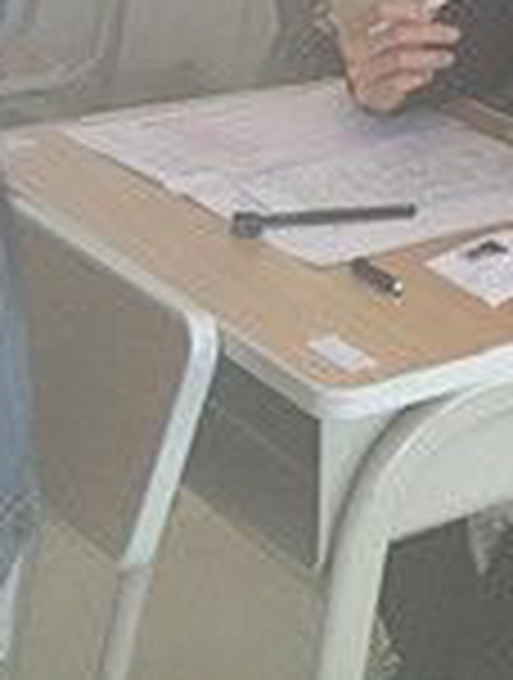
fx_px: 2105
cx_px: 900
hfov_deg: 12.7
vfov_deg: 17.2
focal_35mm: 107
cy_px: -218
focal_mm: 4.12
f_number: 2.2
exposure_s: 1/60
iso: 40
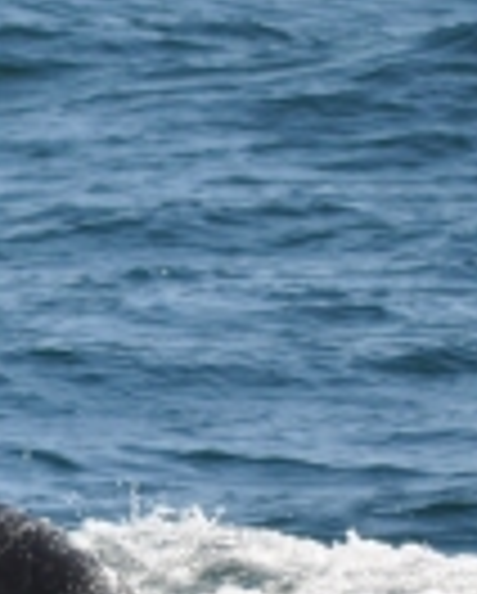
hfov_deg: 1.1
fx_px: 24015
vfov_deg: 1.4
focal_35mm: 1364
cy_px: 610
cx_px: -148
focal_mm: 200
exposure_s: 1/800
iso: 200
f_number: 7.1
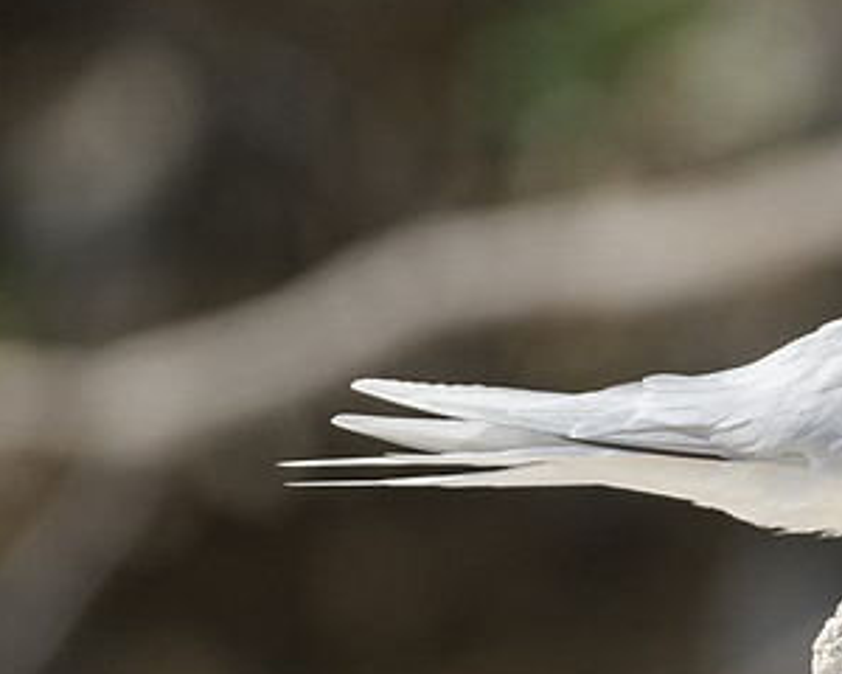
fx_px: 39772
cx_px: 909
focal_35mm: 1596
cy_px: 367
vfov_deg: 1.0
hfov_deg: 1.2
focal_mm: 500
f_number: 5.6
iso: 360
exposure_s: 1/2000
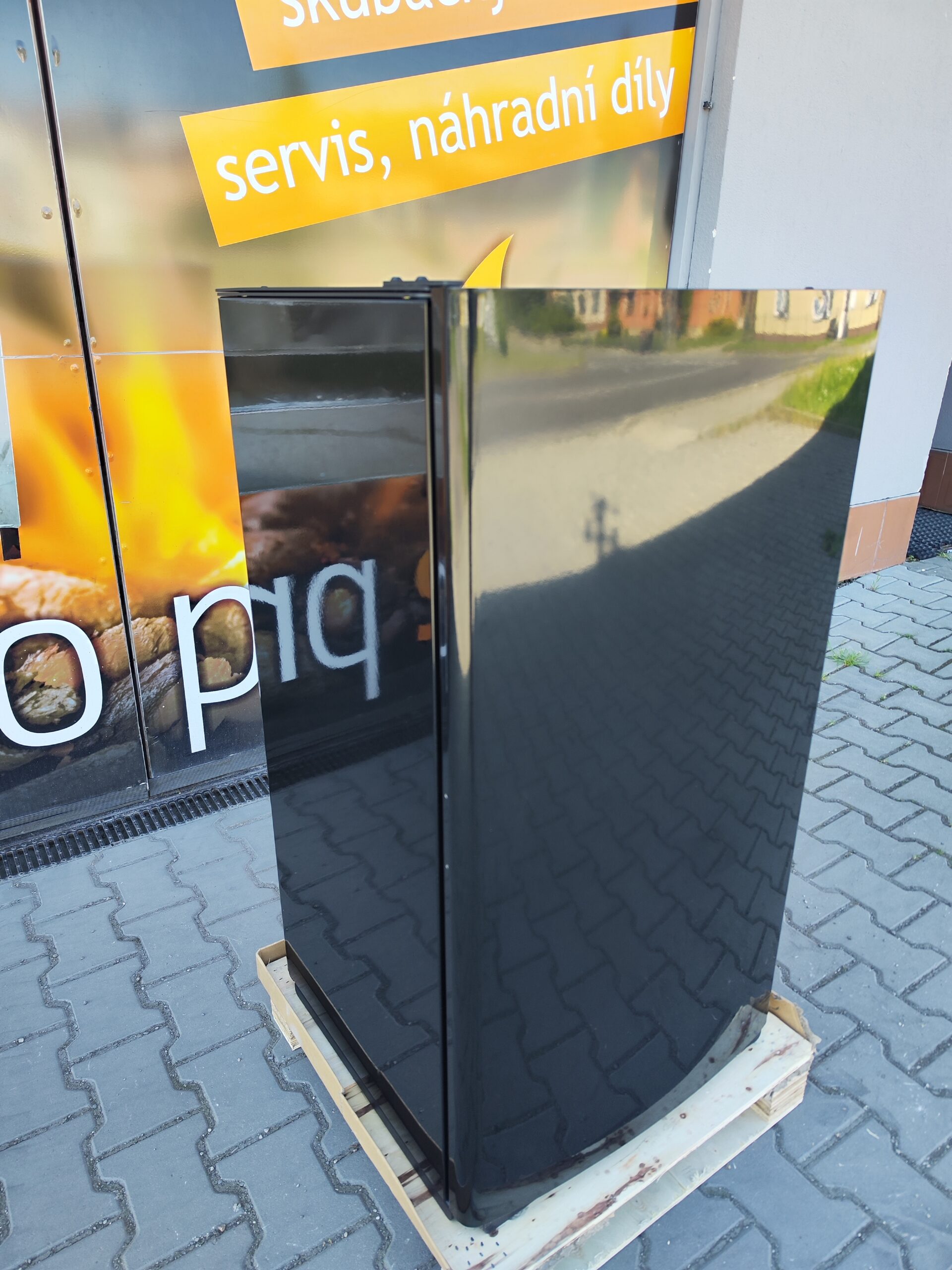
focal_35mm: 23
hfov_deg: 58.9
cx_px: 476
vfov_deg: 73.9
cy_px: 635
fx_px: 843
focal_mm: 7.01
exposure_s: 1/100
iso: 62
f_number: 1.69
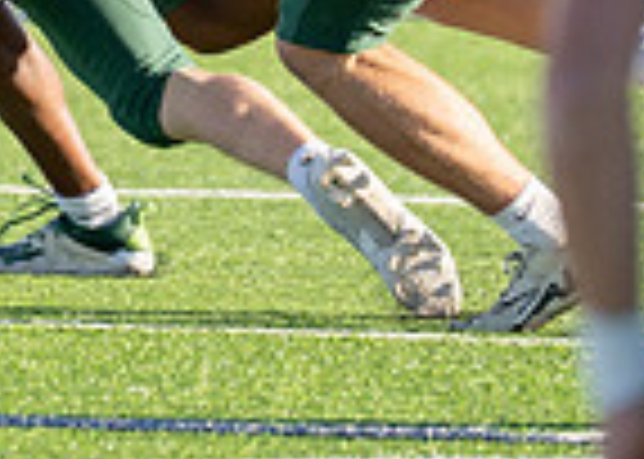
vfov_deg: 1.2
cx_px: -481
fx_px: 21938
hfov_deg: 1.7
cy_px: -450
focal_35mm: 1200
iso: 125
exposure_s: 1/1600
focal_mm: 200
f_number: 2.8
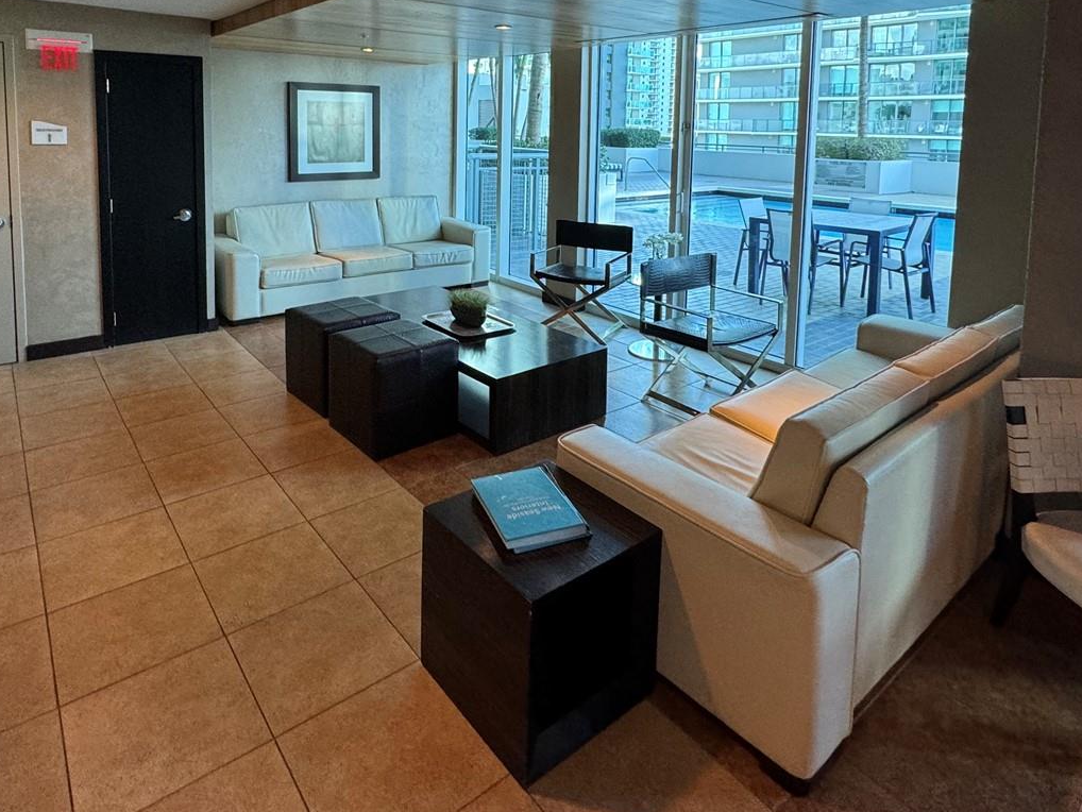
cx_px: 496
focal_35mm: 22
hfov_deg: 76.2
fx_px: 688
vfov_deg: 57.3
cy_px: 183
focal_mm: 2.22
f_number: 2.2
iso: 160
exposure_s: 1/120
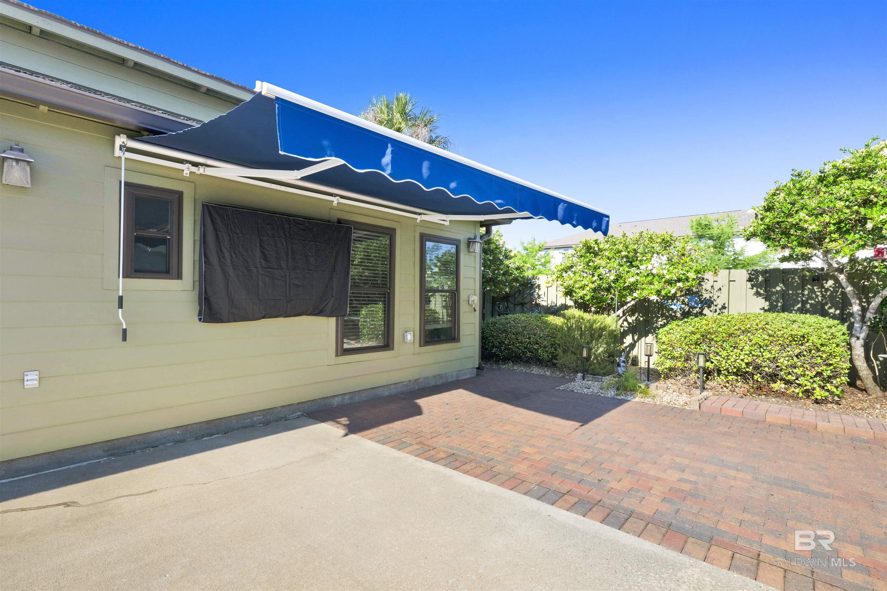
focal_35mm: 16
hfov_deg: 95.0
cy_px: 296
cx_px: 444
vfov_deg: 72.1
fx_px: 407
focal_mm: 16.5
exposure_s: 1/250
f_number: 11
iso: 400
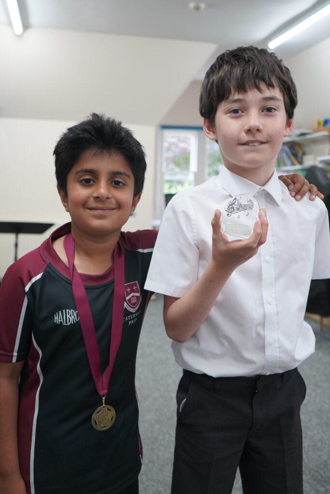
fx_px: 495
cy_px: 247
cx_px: 165
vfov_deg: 53.1
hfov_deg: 36.9
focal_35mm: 36
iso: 1600
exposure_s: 1/160
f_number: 4
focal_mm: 36
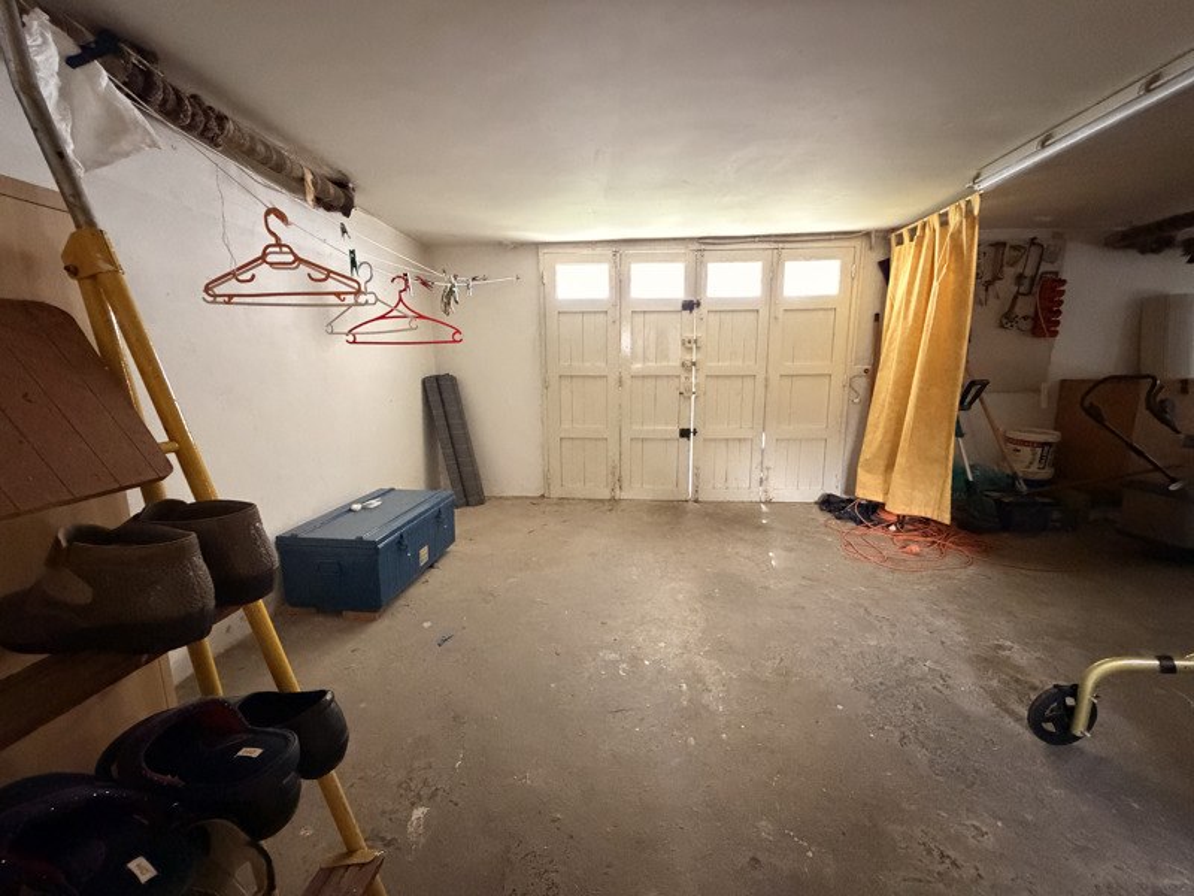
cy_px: 448
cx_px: 597
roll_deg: +0.8
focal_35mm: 14
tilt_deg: -9.1
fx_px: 483
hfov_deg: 102.1
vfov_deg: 85.7
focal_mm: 2.22
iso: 1250
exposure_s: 1/60
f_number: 2.2
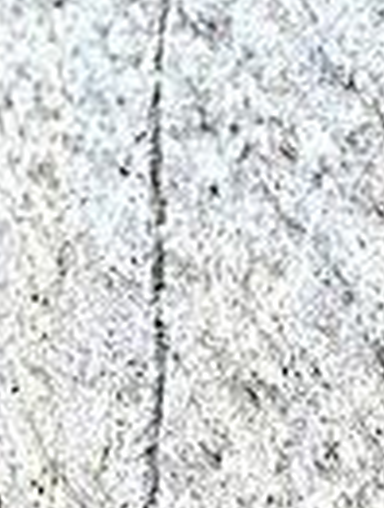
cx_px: 652
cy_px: -473
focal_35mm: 105
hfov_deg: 13.0
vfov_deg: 15.4
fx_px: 1546
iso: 80
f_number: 1.8
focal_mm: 5.4
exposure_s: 1/1350
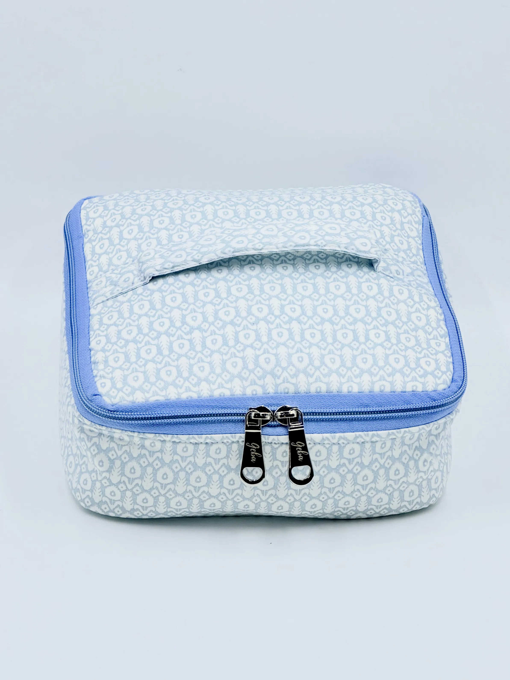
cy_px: 340
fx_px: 1964
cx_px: 255
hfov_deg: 14.8
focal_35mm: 100
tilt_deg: -25.9
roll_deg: -1.0
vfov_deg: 19.6
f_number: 2.8
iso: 50
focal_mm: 16.89
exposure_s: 1/264
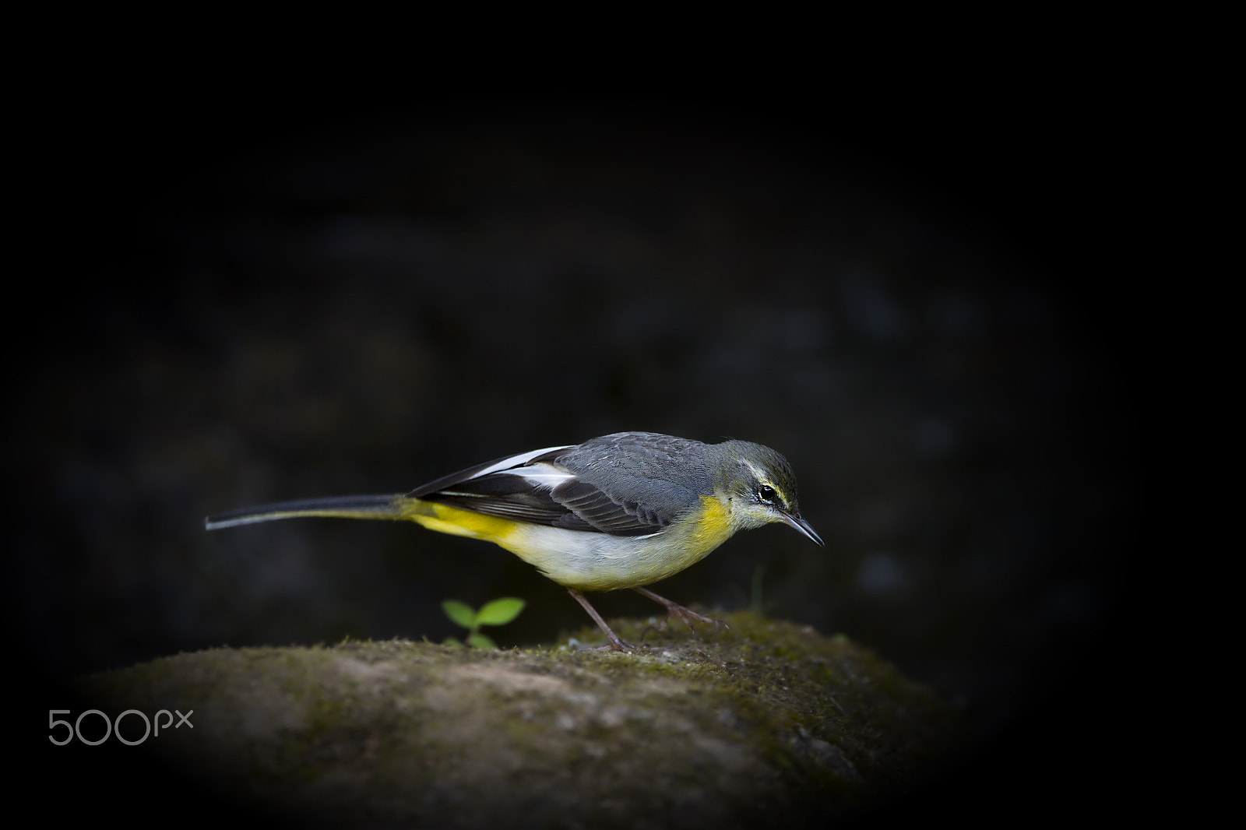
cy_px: 415
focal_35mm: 850
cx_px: 623
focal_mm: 850
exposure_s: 1/250
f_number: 5.6
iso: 800
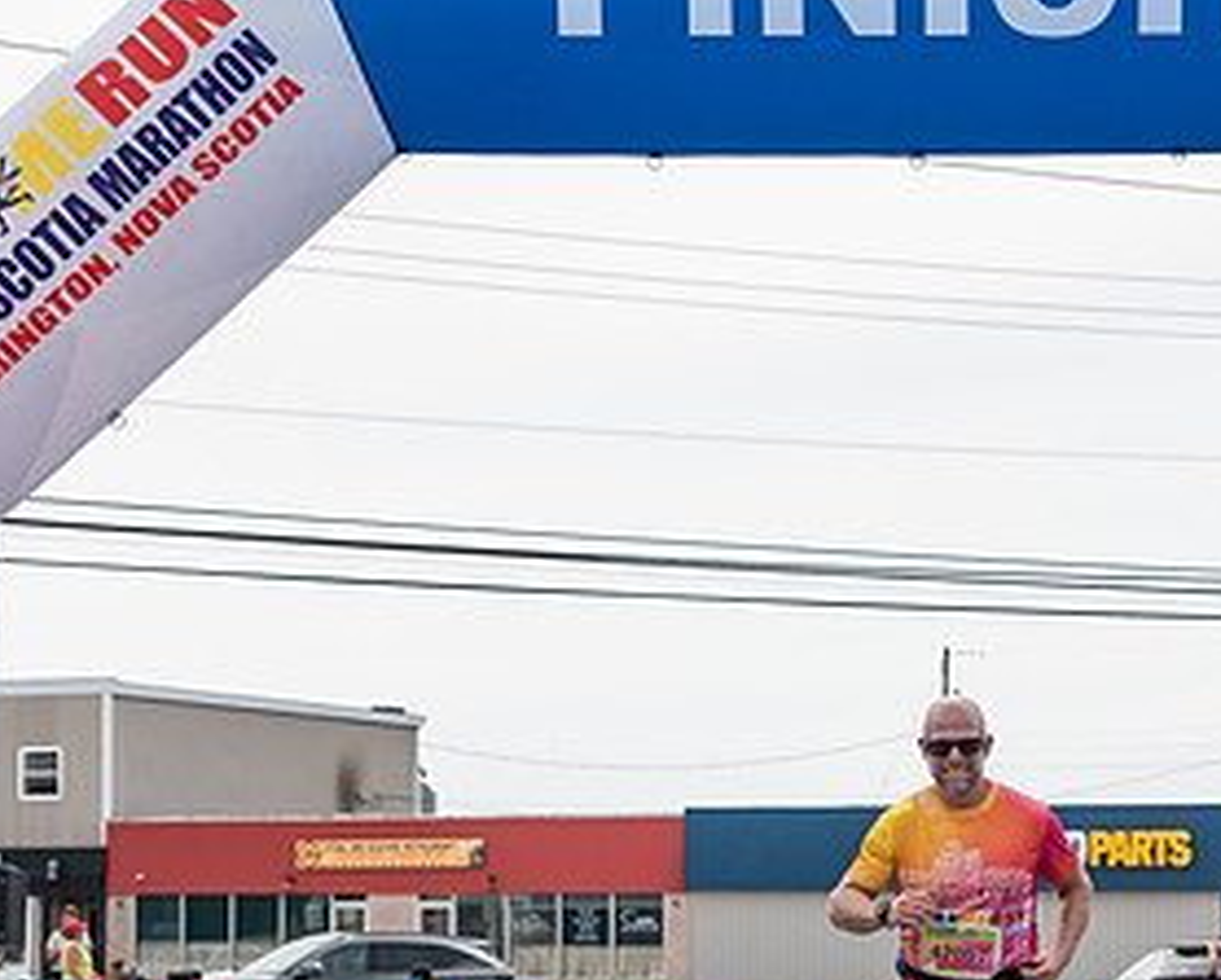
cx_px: 962
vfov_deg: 12.6
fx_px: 4413
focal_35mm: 122
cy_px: 765
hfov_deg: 15.7
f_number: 4
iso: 800
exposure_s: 1/4000
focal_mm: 56
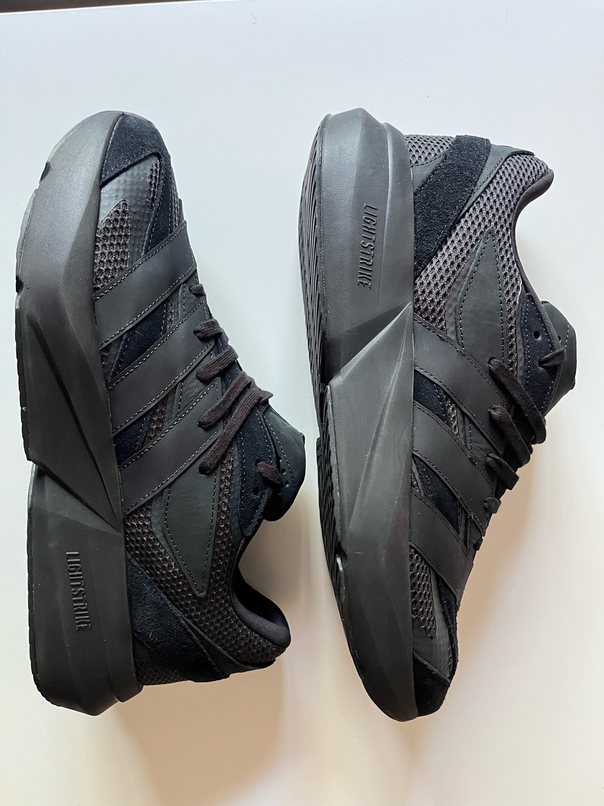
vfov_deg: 67.3
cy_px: 403
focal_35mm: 26
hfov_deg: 53.1
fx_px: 605
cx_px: 302
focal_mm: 5.1
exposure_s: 1/40
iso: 500
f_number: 1.6
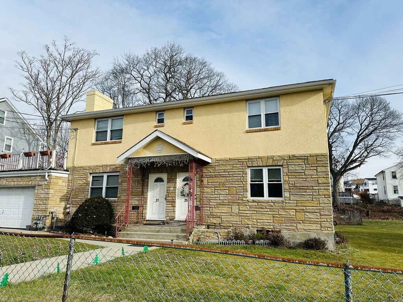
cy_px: 151
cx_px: 202
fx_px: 279
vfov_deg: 56.8
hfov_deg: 71.6
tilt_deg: +11.3
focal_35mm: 24
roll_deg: -0.4
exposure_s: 1/3597
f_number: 1.78
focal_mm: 6.86
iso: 80
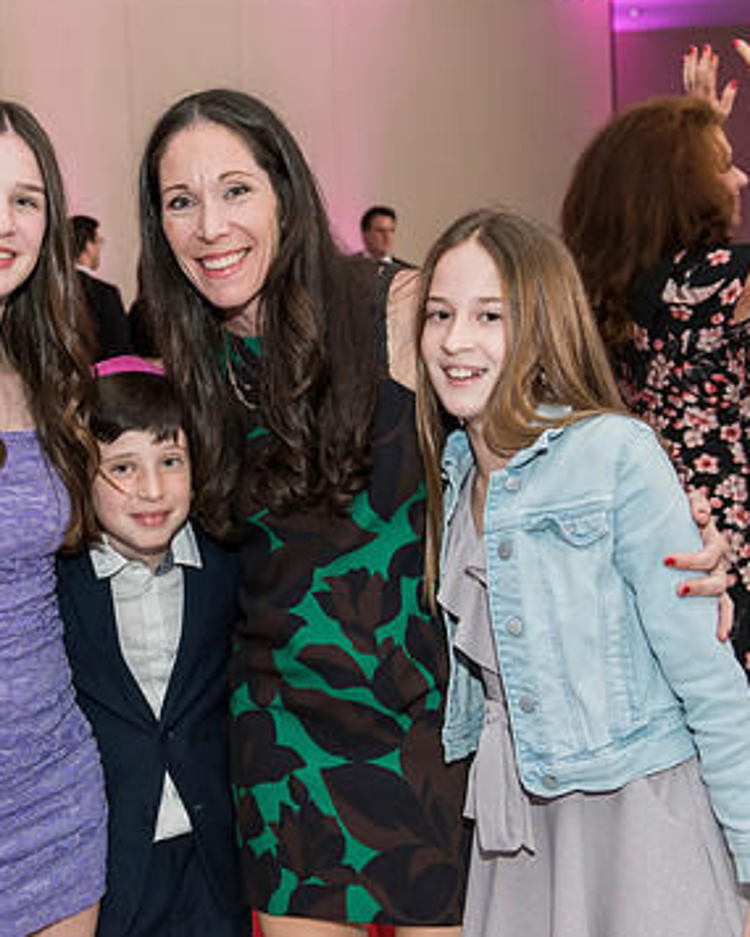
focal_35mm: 55
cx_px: 168
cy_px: 451
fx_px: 1525
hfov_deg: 27.2
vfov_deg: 34.1
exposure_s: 1/100
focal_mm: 36
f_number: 4
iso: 1250
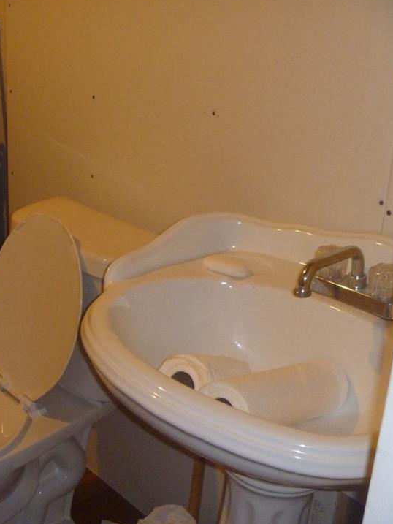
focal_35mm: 50
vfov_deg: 38.2
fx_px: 757
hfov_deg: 28.2
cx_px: 50
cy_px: 270
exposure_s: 1/30
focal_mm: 6.3
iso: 400
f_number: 3.5
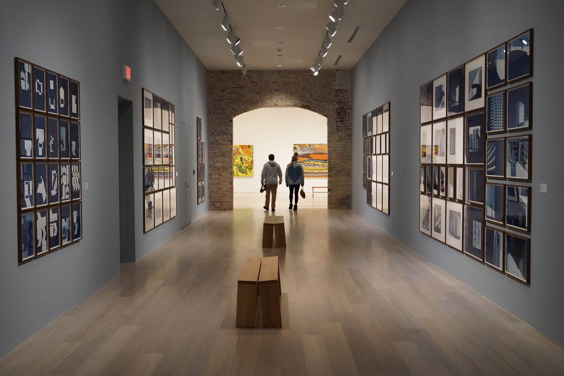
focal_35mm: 42
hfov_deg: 46.4
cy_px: 188
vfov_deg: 31.9
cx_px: 282
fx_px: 658
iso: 8000
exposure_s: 1/80
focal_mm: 42
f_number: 11
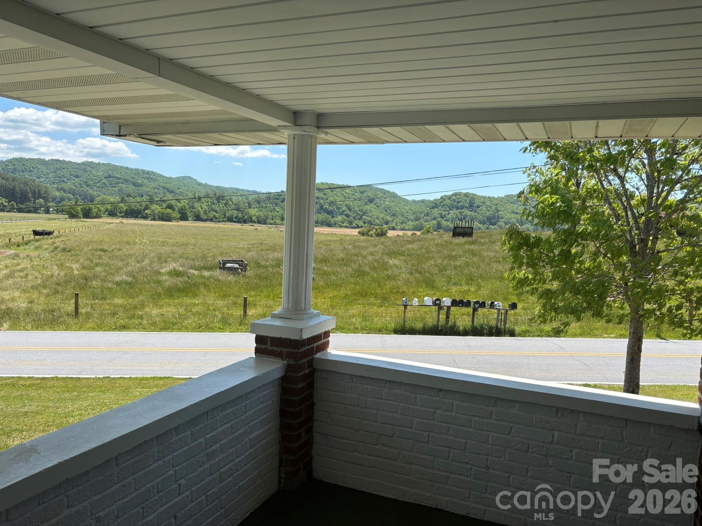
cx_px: 351
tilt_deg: -4.7
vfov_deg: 53.1
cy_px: 263
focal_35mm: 26
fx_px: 527
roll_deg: -2.9
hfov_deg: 67.3
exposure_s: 1/2342
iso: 50
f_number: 1.6
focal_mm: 5.96
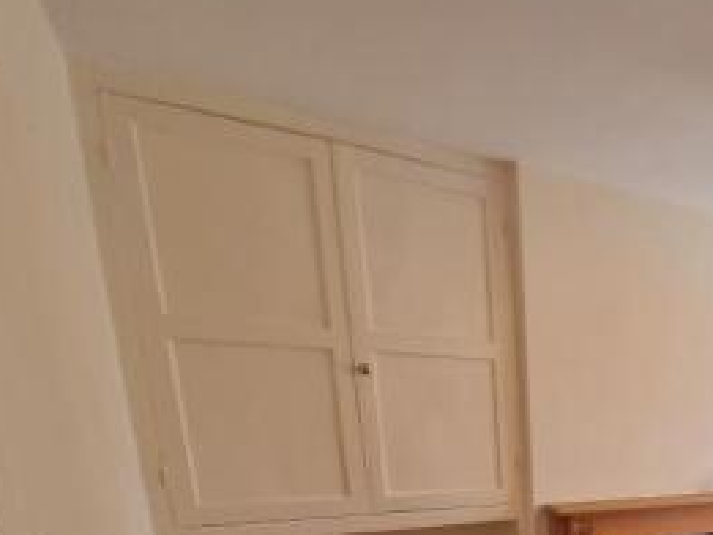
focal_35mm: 29
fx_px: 598
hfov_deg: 48.7
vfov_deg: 40.7
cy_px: 561
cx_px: 736
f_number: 2.2
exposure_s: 1/50
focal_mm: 2.2
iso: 80
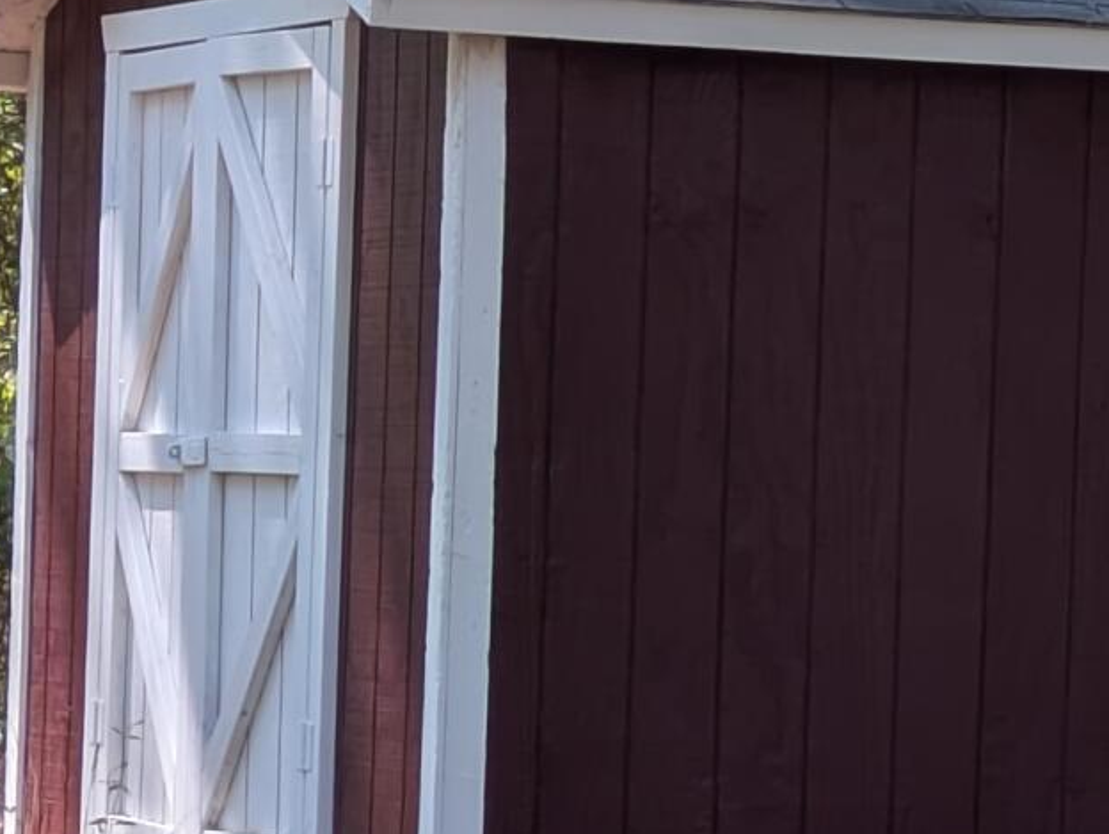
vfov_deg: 6.1
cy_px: 608
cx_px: 766
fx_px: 7855
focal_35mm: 245
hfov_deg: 8.1
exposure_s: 1/623
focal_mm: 5.43
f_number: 1.89
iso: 46
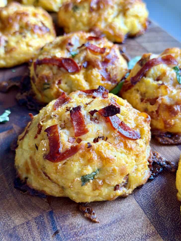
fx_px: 335
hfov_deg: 30.3
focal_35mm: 48
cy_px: 120
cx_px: 90
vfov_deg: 39.7
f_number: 1.8
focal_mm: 6.8
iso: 160
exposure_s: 1/60
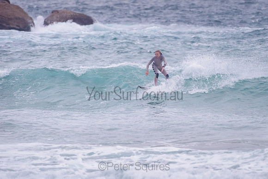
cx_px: 164
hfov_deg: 3.4
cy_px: 69
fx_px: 4564
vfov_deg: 2.2
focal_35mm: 613
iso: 900
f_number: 5.6
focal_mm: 500
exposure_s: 1/2000
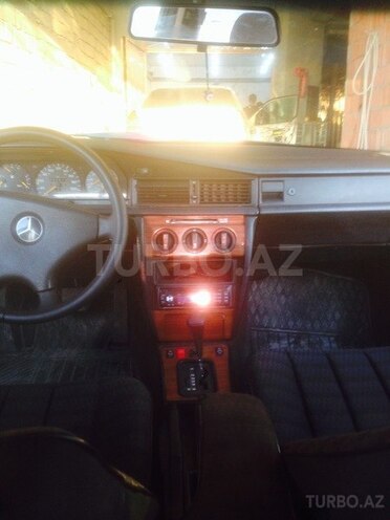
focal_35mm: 33
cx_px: 195
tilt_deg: -7.5
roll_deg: -4.1
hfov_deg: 42.9
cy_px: 260
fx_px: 496
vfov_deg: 55.4
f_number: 2.4
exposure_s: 1/20
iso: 100
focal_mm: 4.12
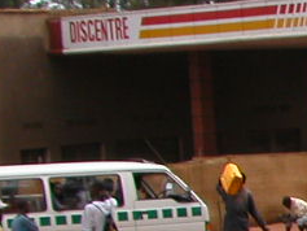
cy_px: 388
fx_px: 2094
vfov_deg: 6.2
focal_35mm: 236
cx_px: 1004
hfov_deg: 7.2
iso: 100
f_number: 5.6
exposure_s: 1/263
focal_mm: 8.9
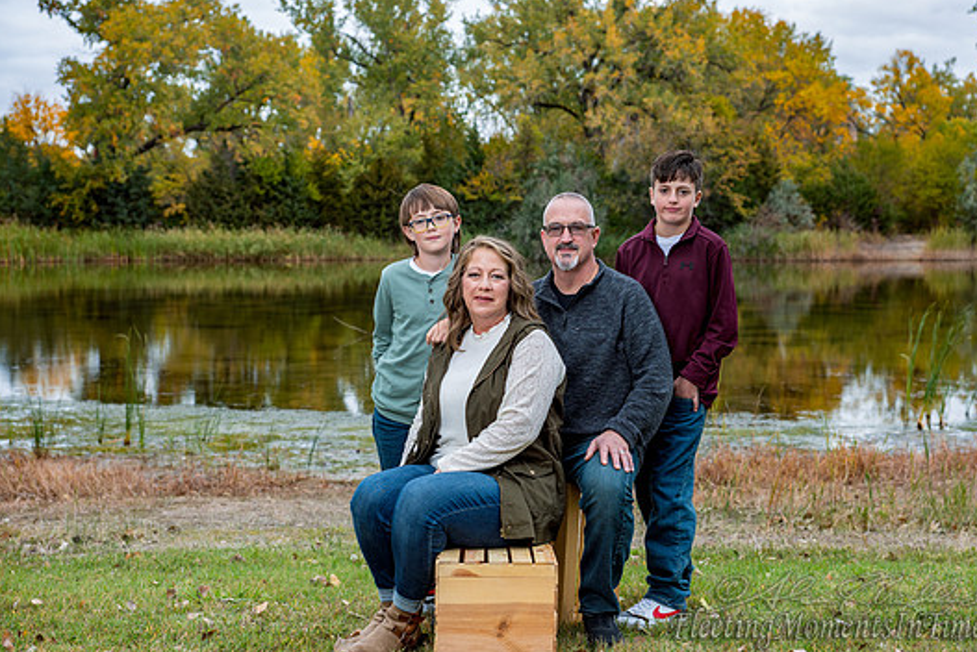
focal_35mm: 55
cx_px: 530
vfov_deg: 24.6
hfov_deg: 36.2
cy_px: 318
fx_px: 1493
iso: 125
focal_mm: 50
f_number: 4
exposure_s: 1/80
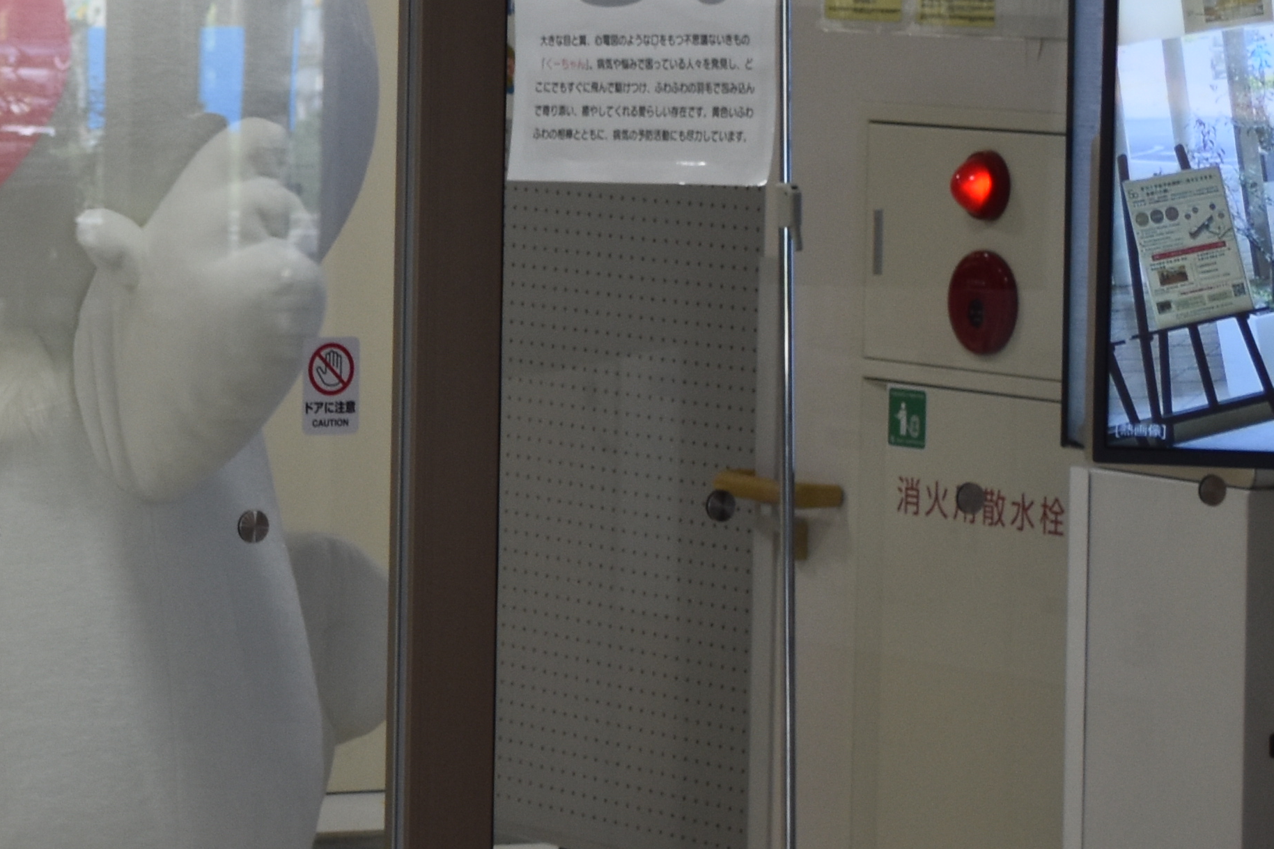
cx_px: -387
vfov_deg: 7.3
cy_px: 293
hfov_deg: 10.7
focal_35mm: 187
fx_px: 6617
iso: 400
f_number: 5
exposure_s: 1/80
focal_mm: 38
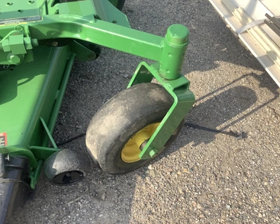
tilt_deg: -50.5
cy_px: 114
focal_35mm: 33
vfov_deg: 44.5
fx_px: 273
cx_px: 138
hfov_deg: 54.3
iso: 25
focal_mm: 3.3
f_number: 2.4
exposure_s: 1/436
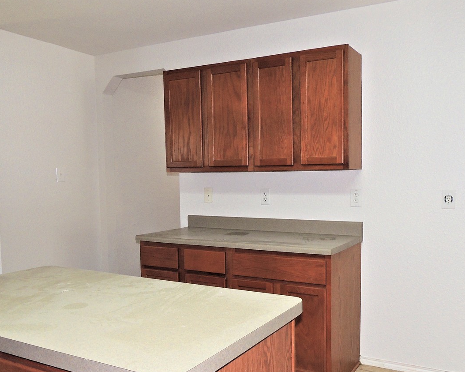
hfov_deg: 55.4
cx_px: 273
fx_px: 440
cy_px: 213
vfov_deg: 45.7
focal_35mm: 32
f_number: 3
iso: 200
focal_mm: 4.3
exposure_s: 1/30
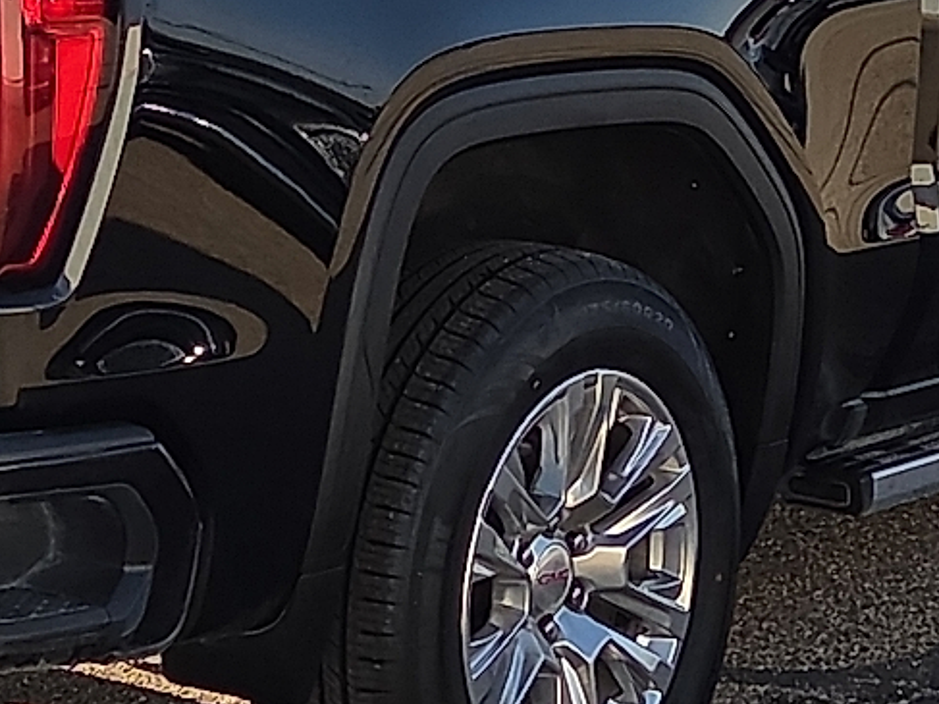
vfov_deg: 10.6
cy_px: -2
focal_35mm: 138
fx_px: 3742
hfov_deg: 14.3
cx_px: 303
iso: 25
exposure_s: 1/1667
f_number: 1.8
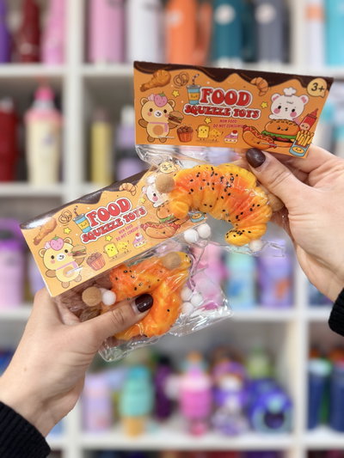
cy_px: 229
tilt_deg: -1.3
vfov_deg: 71.6
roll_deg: -0.1
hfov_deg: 56.8
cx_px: 172
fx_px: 318
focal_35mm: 24
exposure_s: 1/50
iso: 250
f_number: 1.78
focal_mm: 6.76
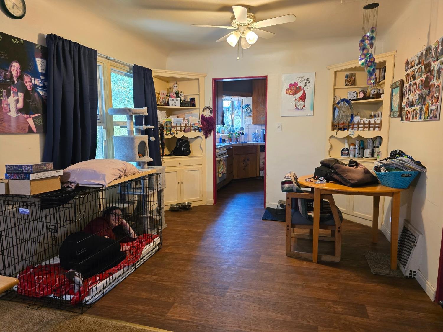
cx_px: 222
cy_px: 166
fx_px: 294
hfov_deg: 73.9
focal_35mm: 23
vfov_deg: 58.9
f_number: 1.7
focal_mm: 6.3
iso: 800
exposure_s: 1/60
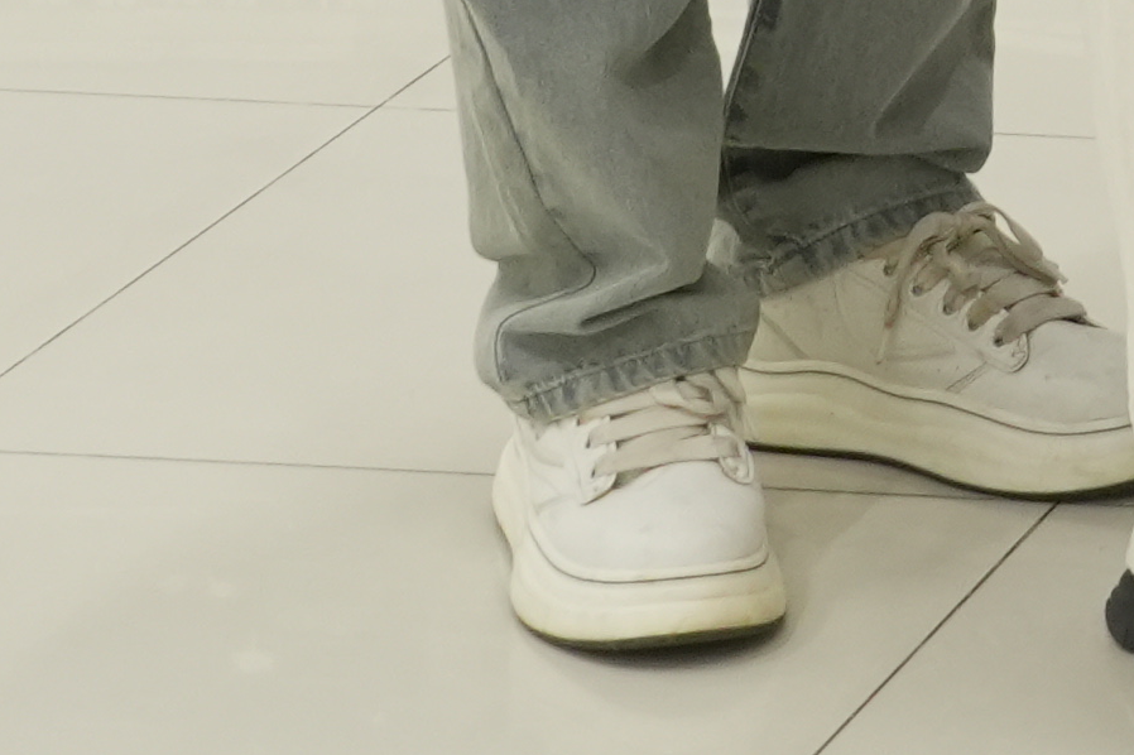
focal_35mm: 269
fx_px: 8470
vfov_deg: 4.8
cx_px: 2754
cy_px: -1715
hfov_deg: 7.2
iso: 800
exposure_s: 1/40
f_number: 5.6
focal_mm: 26
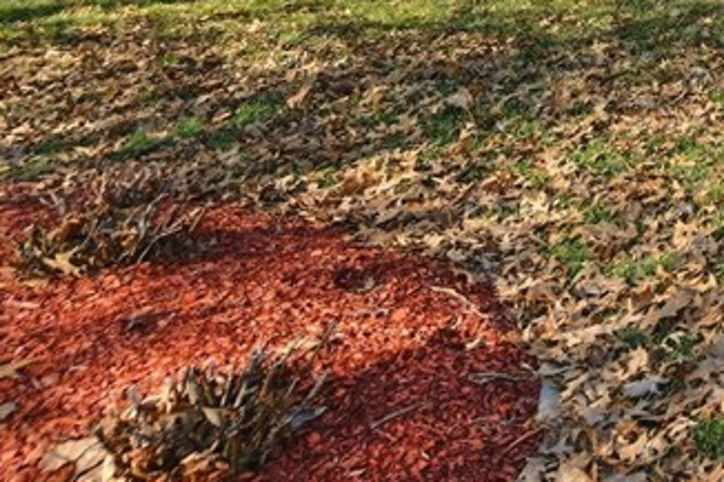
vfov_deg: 22.0
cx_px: 1164
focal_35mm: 50
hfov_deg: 25.6
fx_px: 1005
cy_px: -253
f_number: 4
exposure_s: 1/4000
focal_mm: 10
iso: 100
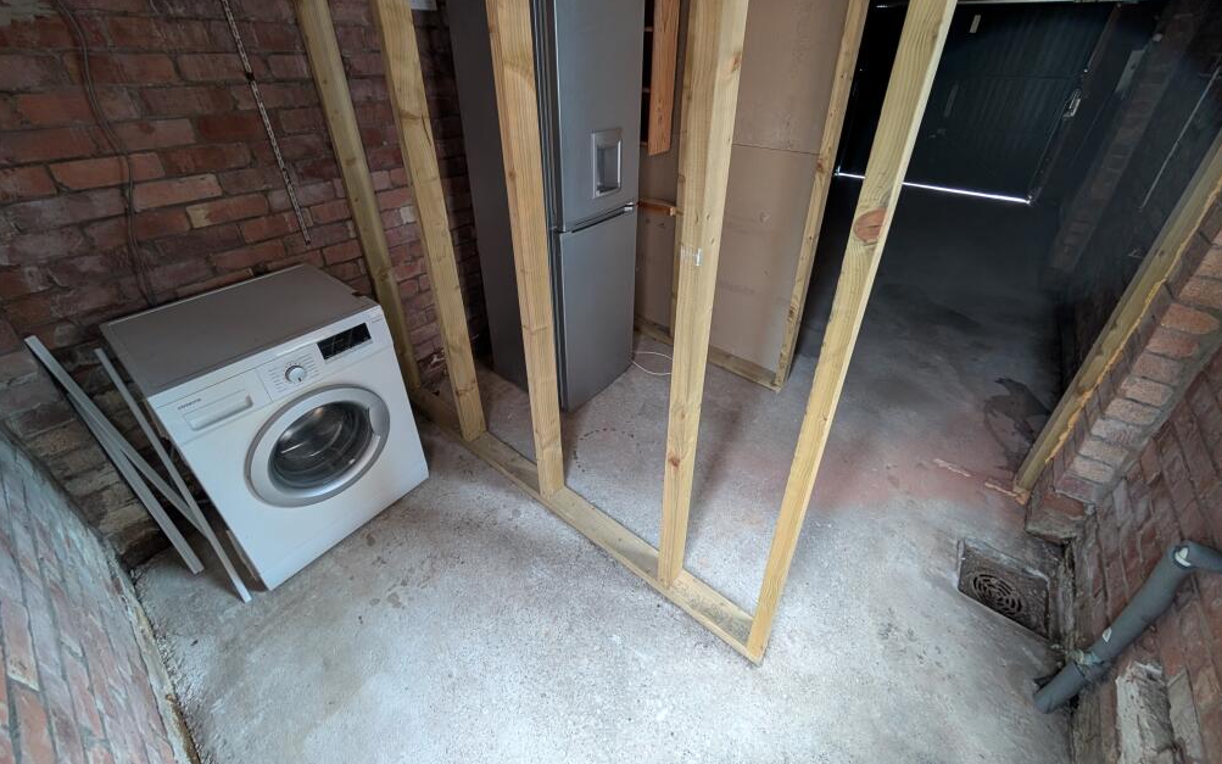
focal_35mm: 13
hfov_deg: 109.4
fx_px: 433
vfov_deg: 81.9
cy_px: 306
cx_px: 615
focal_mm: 2.02
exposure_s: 1/23.8
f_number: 1.7
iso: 177
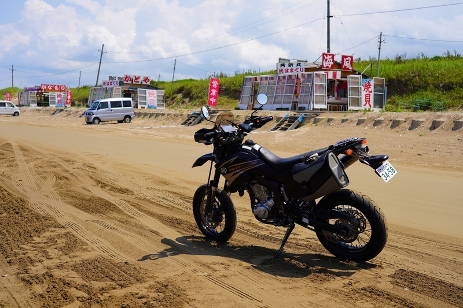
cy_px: 154
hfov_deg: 43.6
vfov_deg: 29.9
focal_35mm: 45
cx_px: 232
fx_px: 579
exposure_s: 1/640
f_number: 5.6
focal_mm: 45
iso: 100
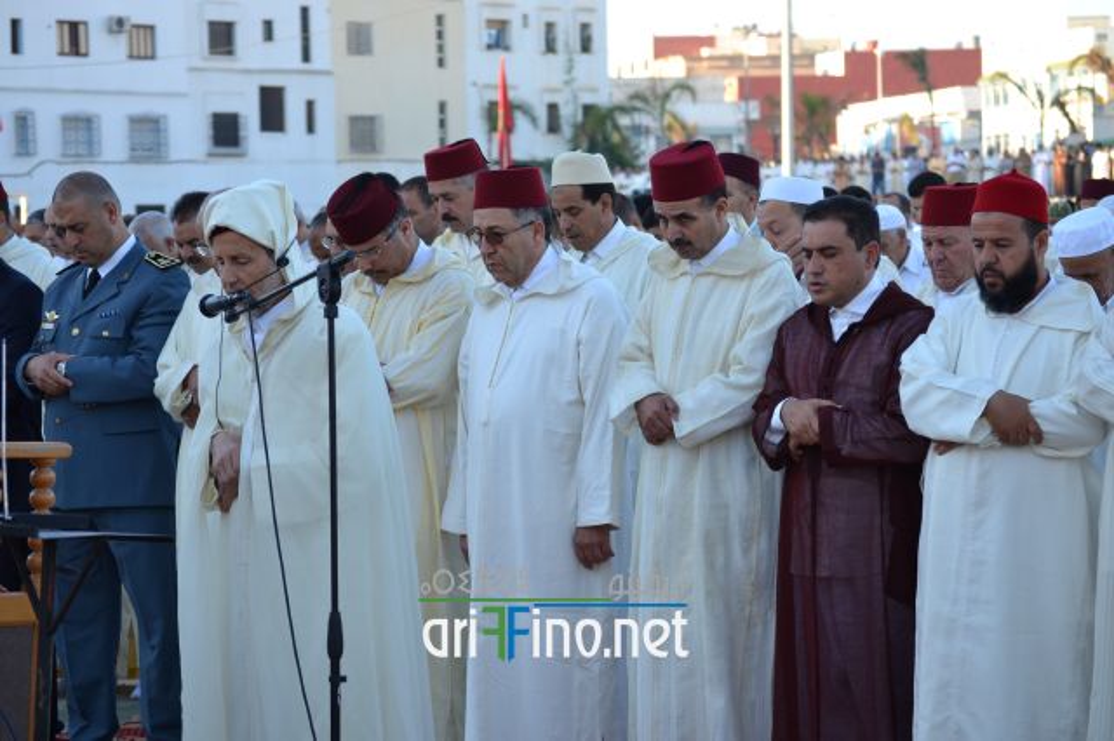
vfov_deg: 11.1
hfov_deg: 16.7
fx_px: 3804
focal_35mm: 123
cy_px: 370
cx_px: 557
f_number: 5.6
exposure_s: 1/125
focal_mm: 82
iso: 100
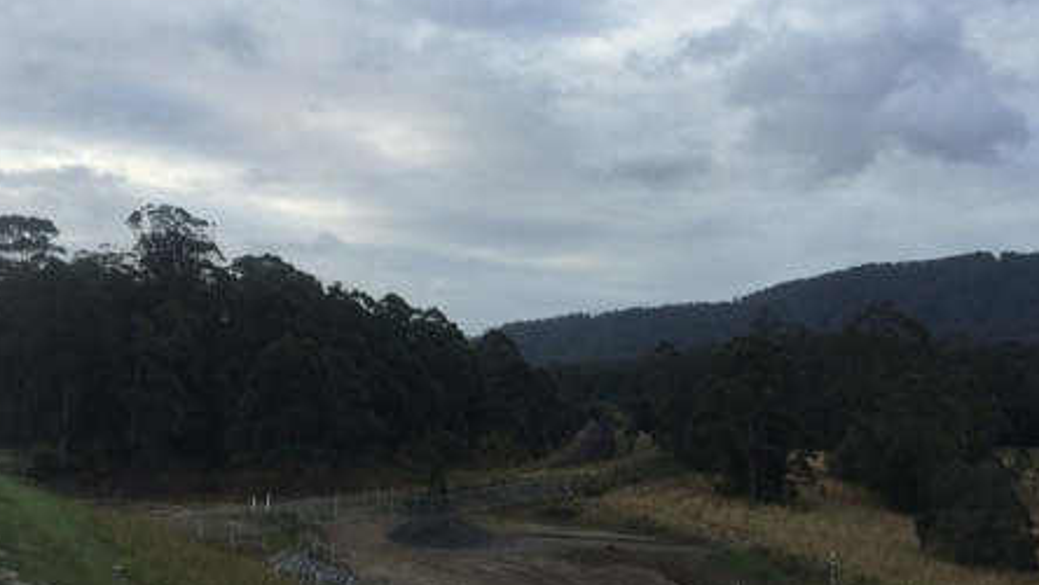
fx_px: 1020
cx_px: 571
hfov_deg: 53.9
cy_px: 250
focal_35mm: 37
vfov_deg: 32.0
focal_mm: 4.15
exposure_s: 1/791
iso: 32
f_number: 2.2
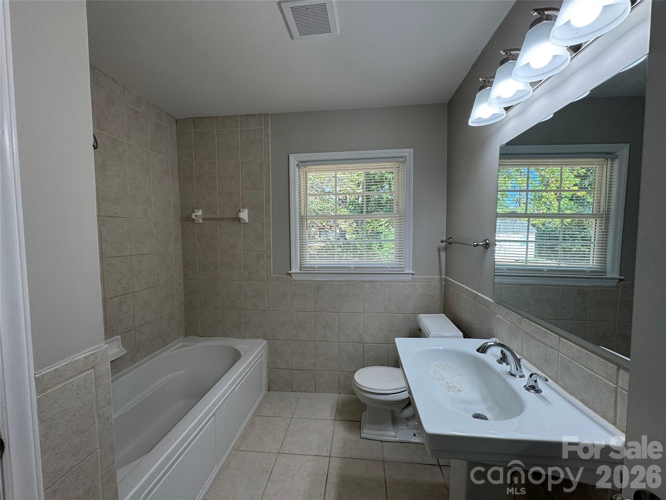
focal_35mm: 14
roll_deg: +0.4
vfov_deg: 85.7
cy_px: 250
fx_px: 269
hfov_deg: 102.1
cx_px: 333
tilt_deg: -4.0
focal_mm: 2.22
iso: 64
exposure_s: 1/120
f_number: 2.2
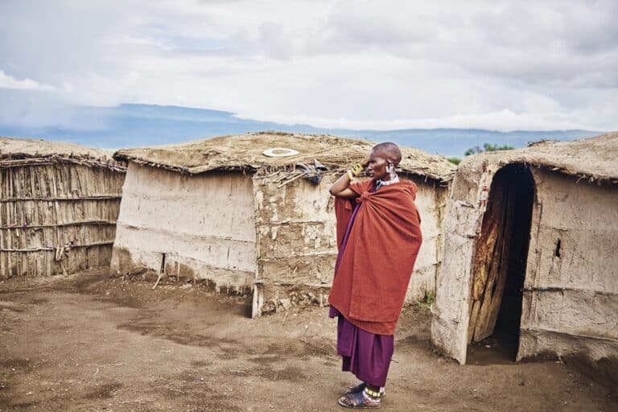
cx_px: 309
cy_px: 206
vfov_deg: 37.9
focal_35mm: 35
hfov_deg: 54.4
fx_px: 601
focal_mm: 35
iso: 100
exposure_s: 1/1000
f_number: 2.8
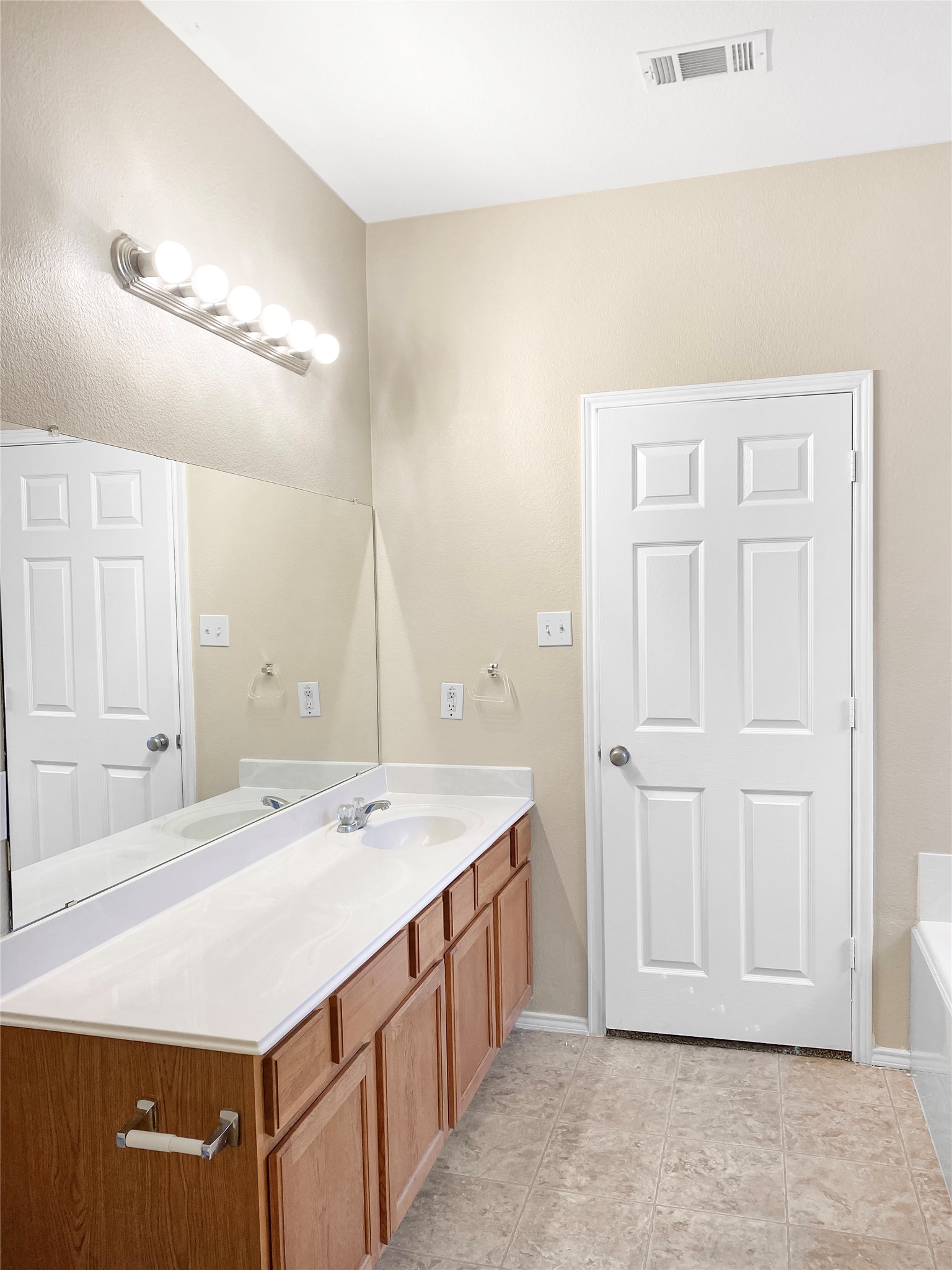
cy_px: 635
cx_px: 476
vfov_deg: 67.3
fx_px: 953
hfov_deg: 53.1
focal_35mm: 26
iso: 100
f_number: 1.8
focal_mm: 4.25
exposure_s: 1/120
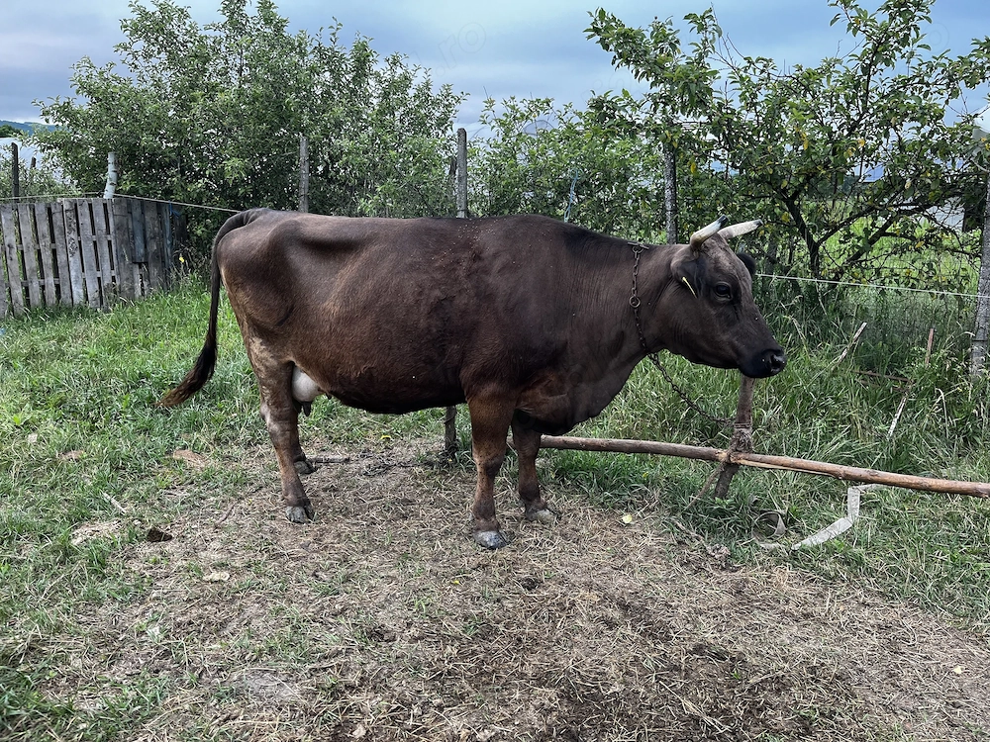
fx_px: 744
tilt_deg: -14.6
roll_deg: -1.0
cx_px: 495
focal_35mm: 26
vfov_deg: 53.1
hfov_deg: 67.3
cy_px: 371
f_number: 1.6
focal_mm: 5.1
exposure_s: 1/121
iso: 125
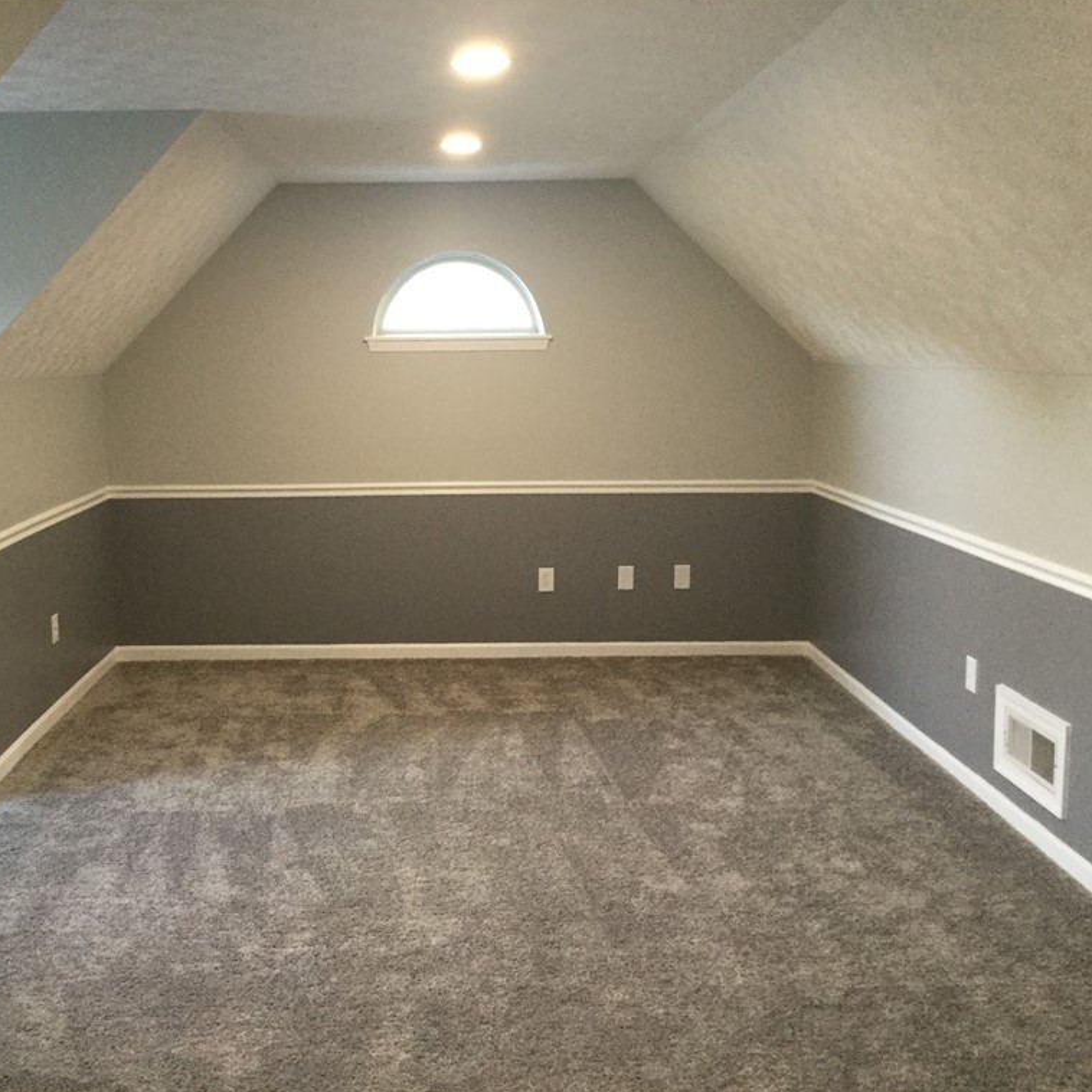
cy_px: 545
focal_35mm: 37
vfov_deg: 44.9
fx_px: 1321
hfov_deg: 44.5
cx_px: 402
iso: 100
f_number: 2.4
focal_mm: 3.3
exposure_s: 1/30
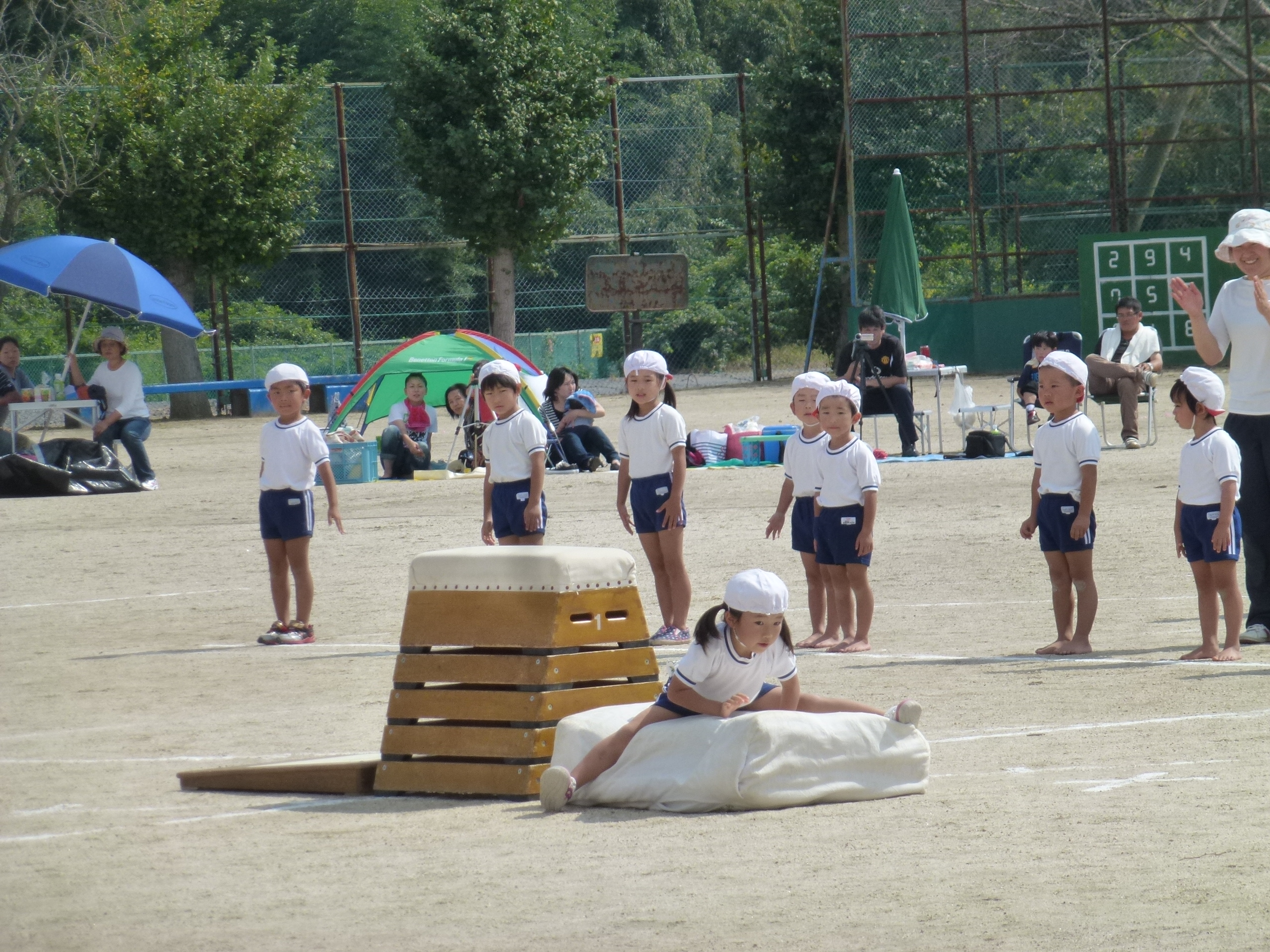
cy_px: 476
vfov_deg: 7.5
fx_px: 7228
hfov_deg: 10.0
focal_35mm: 197
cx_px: 635
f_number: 5.5
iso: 160
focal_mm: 35.2
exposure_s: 1/800
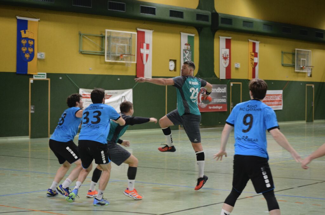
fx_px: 743
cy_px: 108
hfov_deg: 24.7
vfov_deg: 16.5
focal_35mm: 82
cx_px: 162
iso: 1600
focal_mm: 55
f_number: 4
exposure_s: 1/250
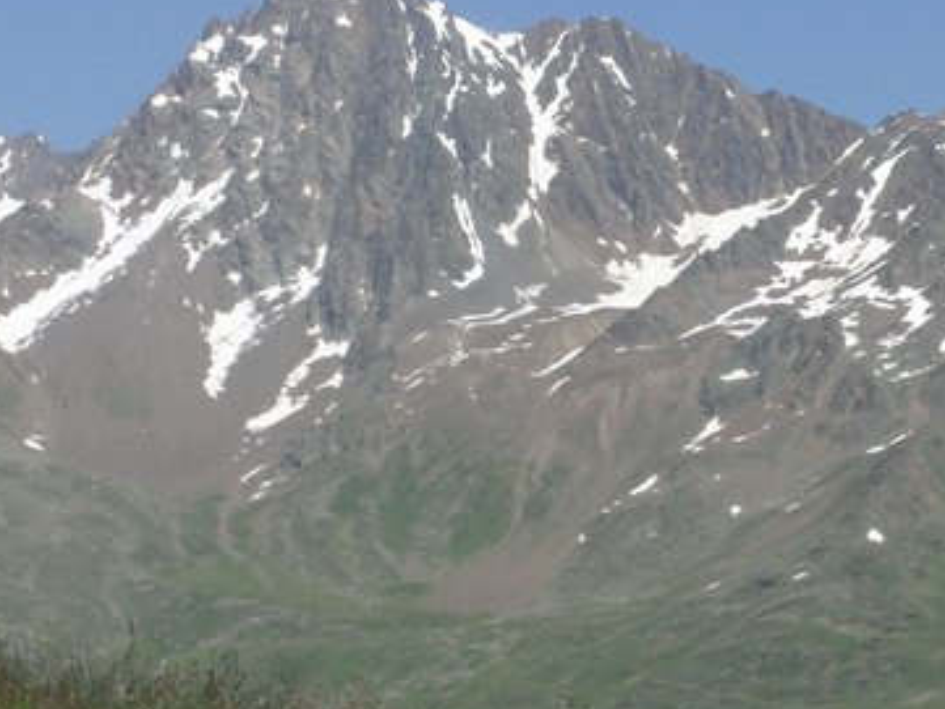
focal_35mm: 138
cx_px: 521
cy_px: 306
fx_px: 3769
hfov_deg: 14.3
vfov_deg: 10.8
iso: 100
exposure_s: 1/250
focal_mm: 14.35
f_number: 9.9
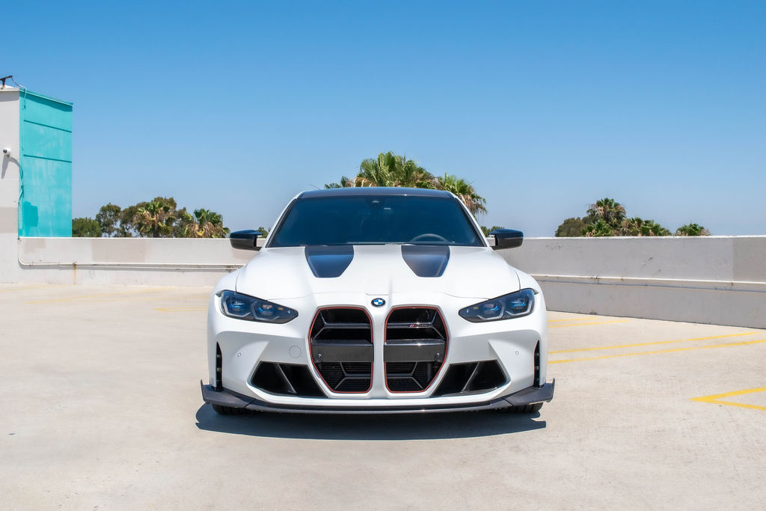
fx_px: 926
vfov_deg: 30.9
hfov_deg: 45.0
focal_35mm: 44
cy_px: 256
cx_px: 383
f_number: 8
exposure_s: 1/2000
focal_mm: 29
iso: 320
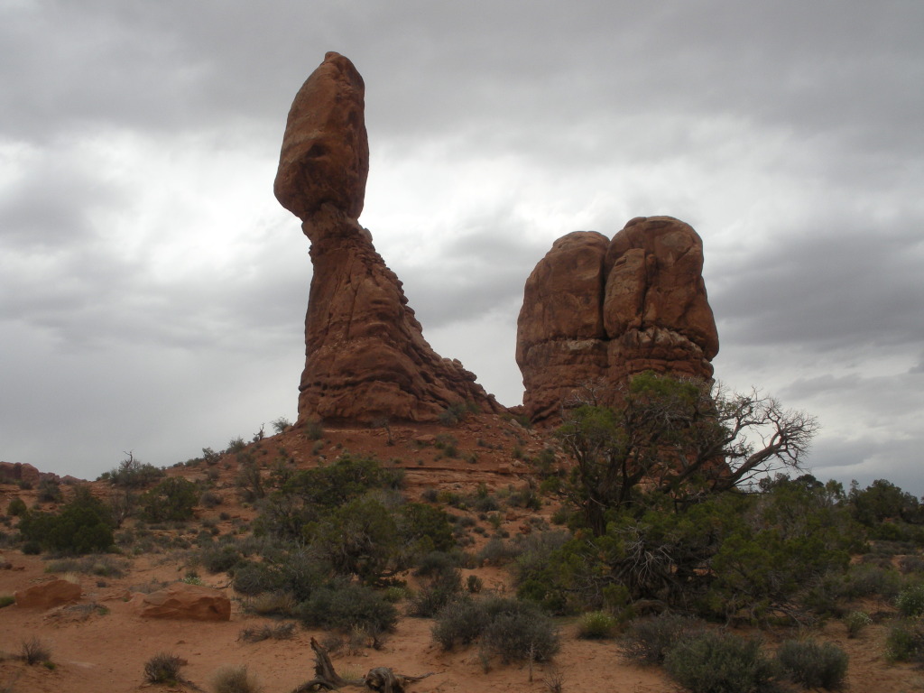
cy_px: 346
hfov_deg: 51.4
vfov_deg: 39.7
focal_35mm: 36
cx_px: 462
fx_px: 961
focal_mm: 6.3
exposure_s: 1/605
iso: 88
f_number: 5.6
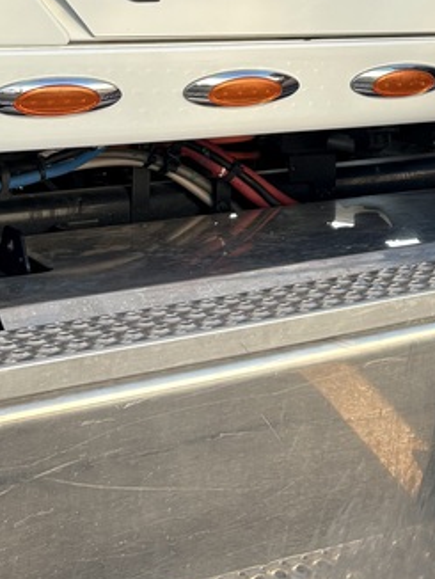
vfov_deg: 22.2
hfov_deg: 16.4
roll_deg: -1.5
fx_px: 1422
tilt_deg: -0.9
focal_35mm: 85
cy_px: 9
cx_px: 565
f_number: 1.6
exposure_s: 1/1032
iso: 50
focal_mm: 5.96
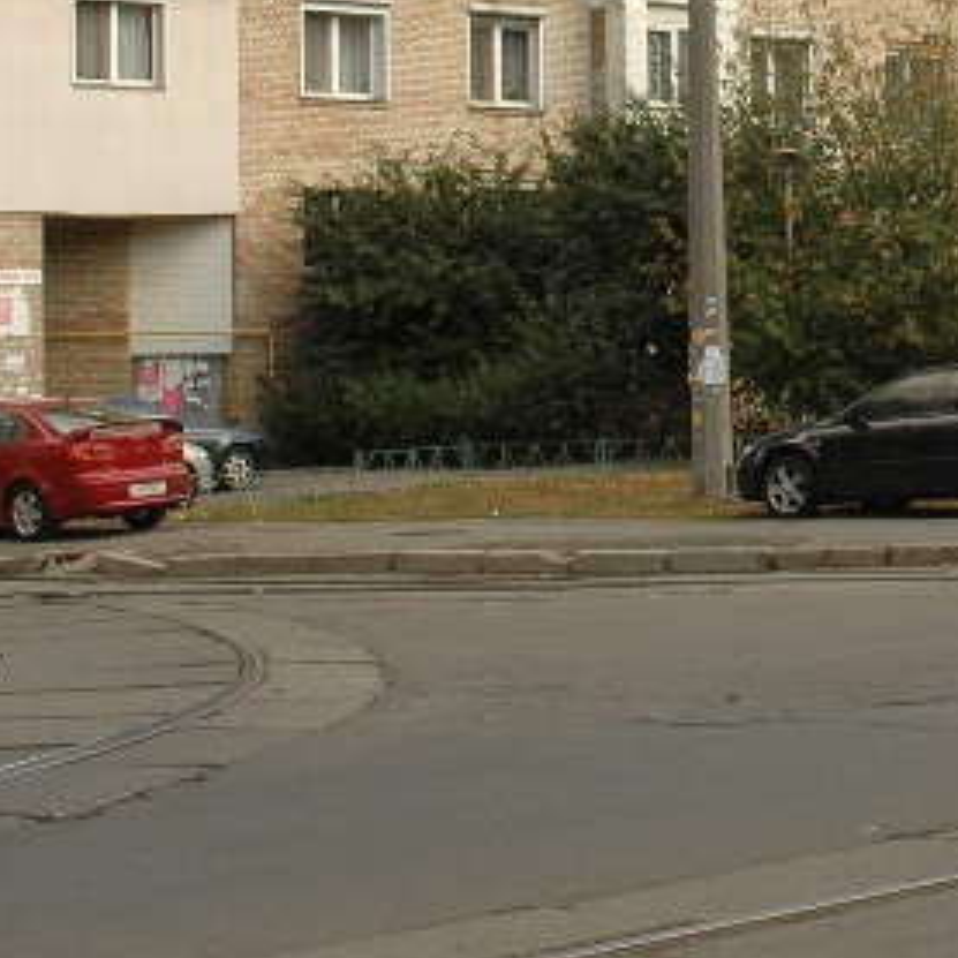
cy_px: 144
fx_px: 3538
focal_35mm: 113
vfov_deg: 15.3
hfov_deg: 15.2
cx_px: 927
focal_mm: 24
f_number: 8
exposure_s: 1/200
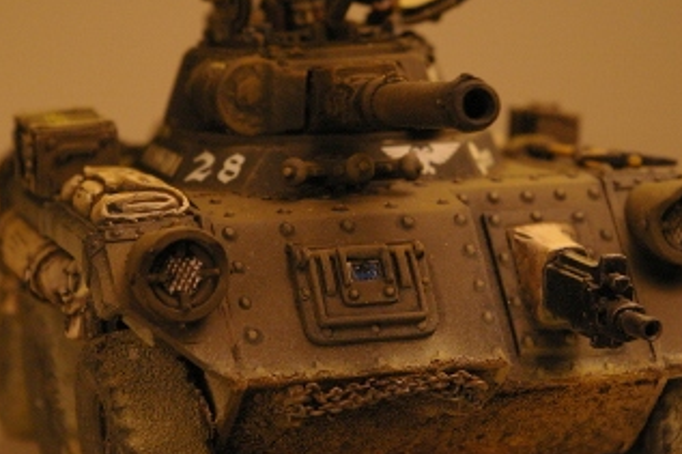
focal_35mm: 117
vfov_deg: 11.7
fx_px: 2210
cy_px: 189
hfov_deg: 17.5
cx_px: 306
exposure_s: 1/750
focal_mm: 55
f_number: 8
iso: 1600
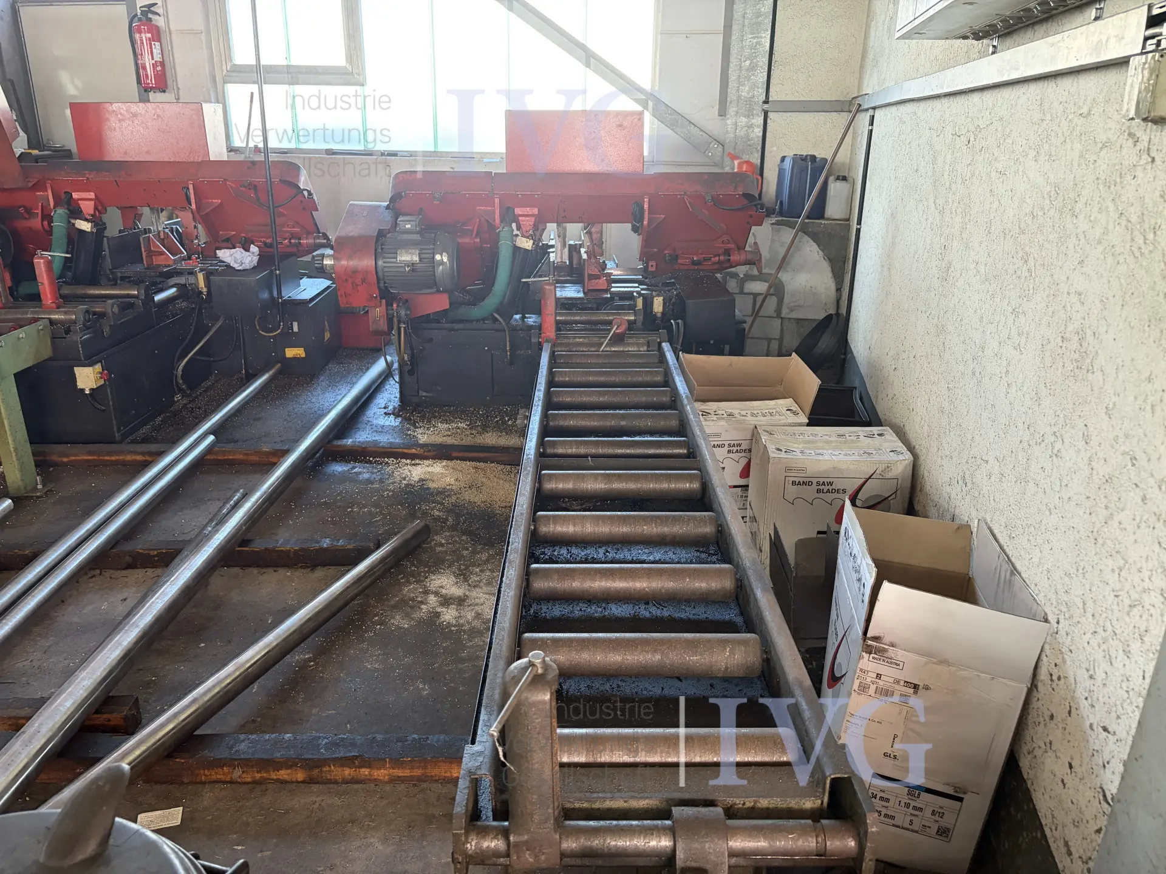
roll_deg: +0.3
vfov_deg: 53.1
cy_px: 437
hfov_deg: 67.3
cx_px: 583
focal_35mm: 26
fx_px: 876
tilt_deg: -19.6
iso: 250
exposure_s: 1/60
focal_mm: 5.96
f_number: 1.6
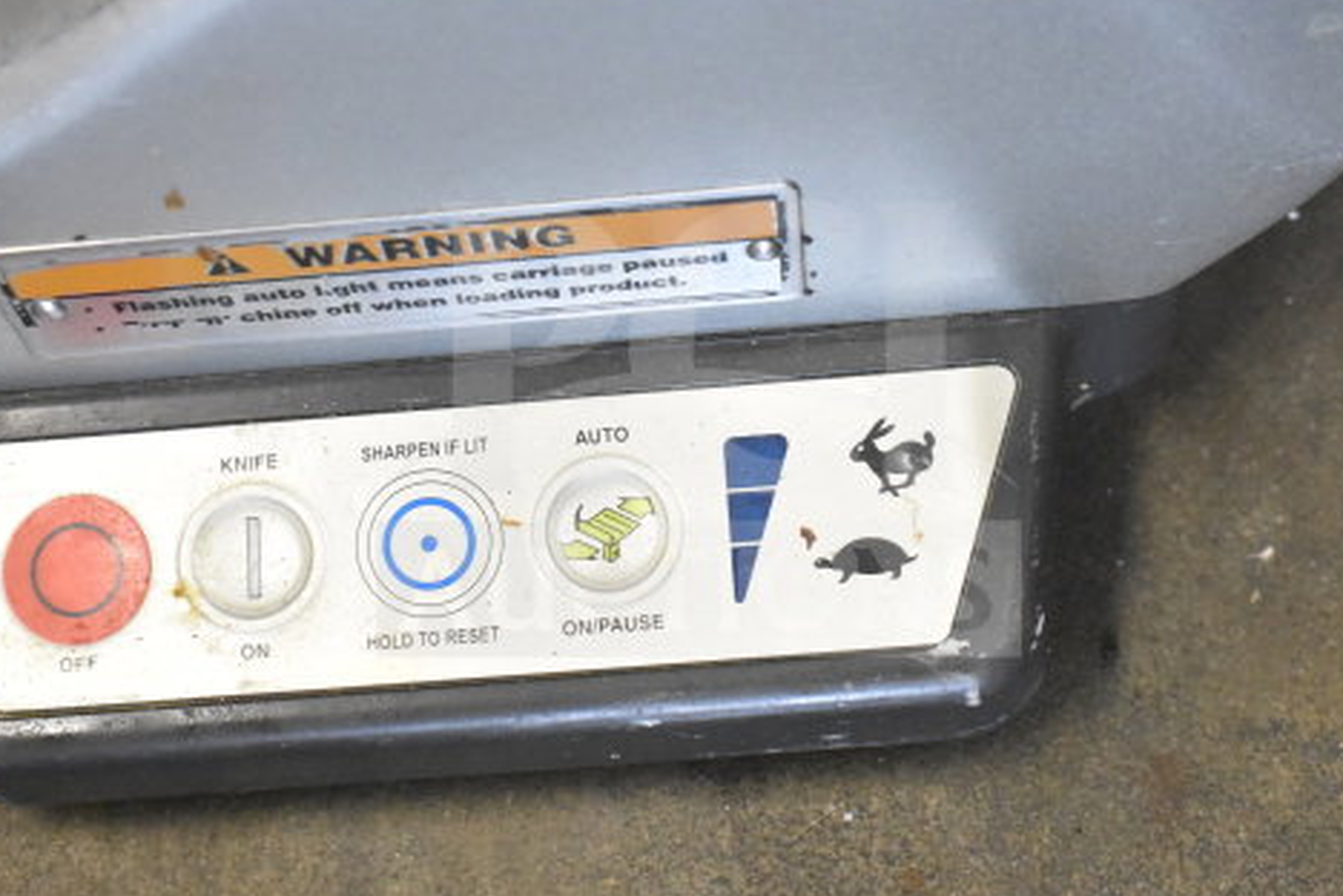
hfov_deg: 33.1
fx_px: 2262
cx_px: 697
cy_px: 429
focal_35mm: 61
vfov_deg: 22.4
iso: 6400
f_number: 5.6
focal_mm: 31
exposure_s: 1/125
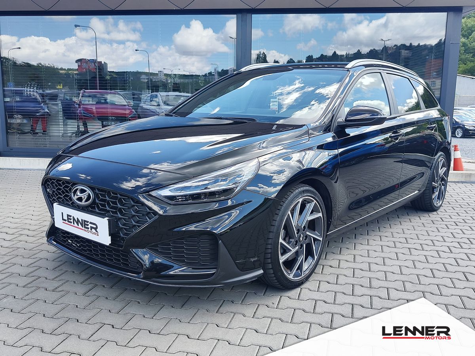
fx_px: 316
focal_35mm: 23
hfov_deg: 73.9
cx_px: 238
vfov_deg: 58.9
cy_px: 178
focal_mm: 7.01
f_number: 1.69
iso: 50
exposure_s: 1/241
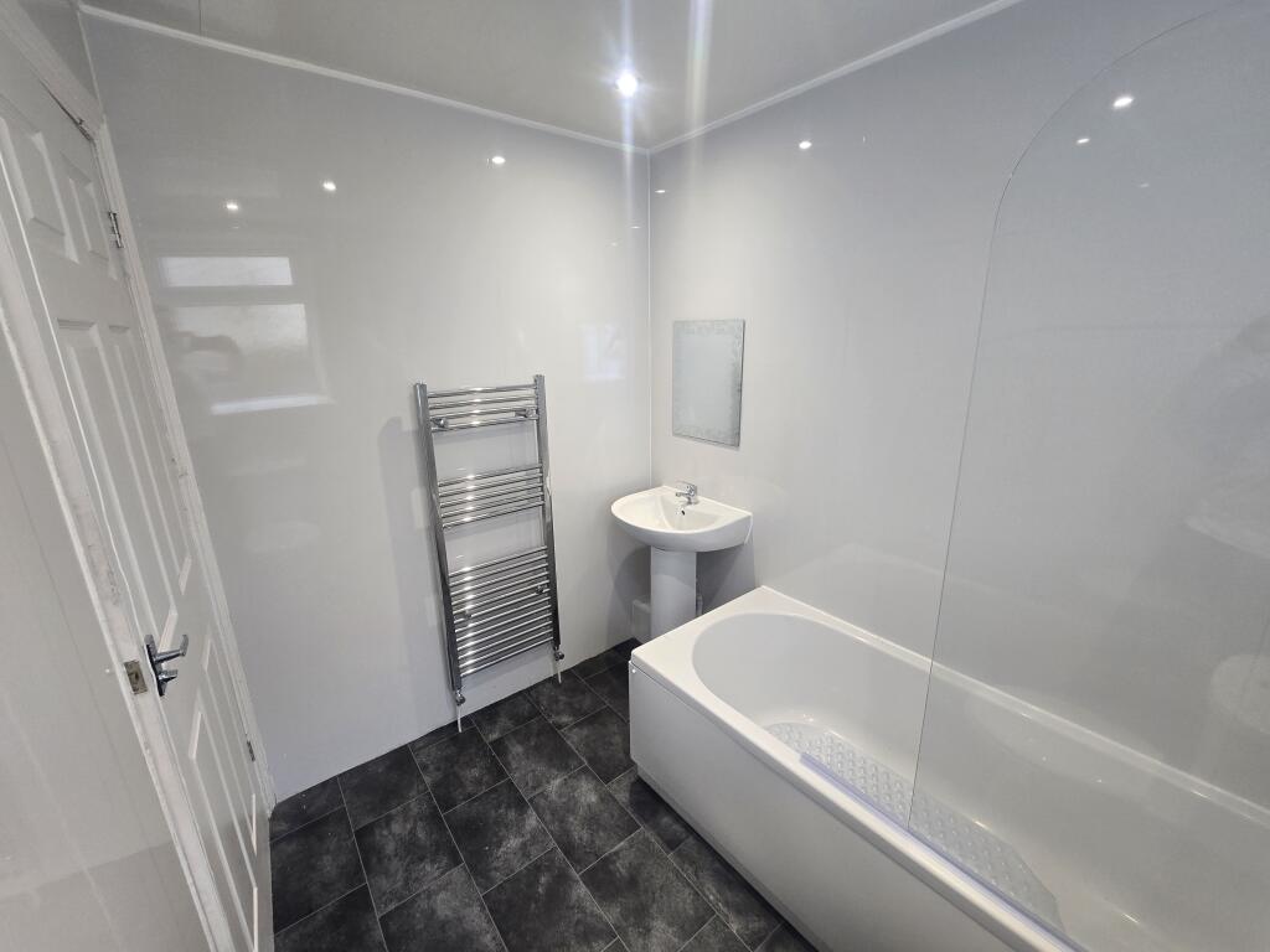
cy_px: 476
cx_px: 635
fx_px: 477
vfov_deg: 89.9
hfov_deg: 106.2
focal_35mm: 13
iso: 100
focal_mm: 2.2
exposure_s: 1/50
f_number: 2.2
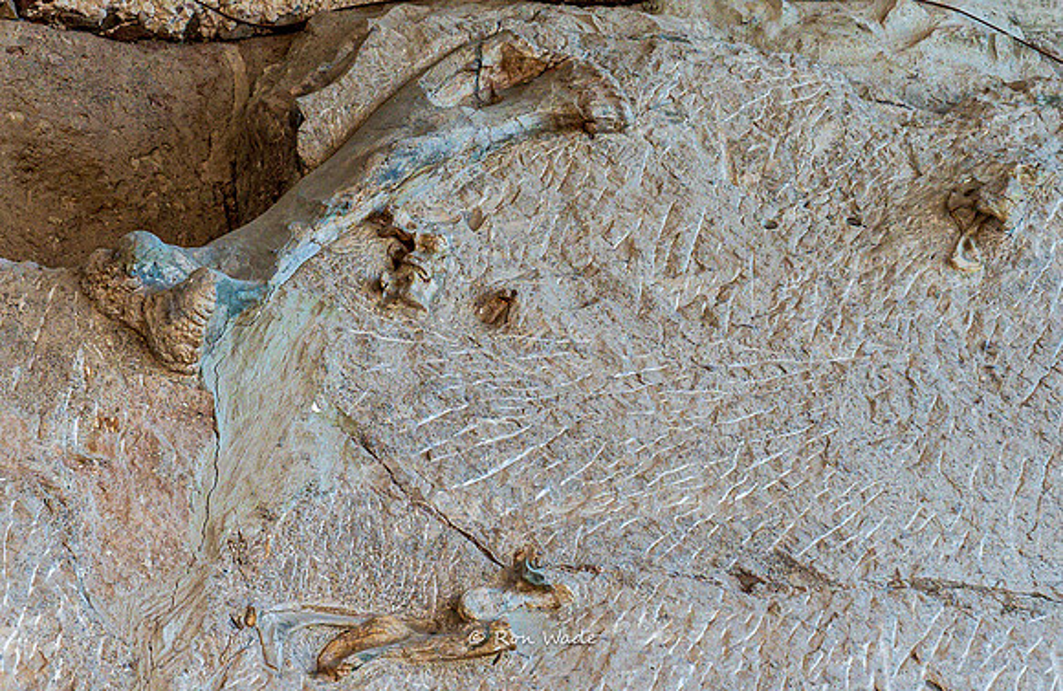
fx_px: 4824
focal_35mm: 165
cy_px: 416
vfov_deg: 8.2
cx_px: 379
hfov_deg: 12.6
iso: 1000
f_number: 4
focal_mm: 70
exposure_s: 1/160
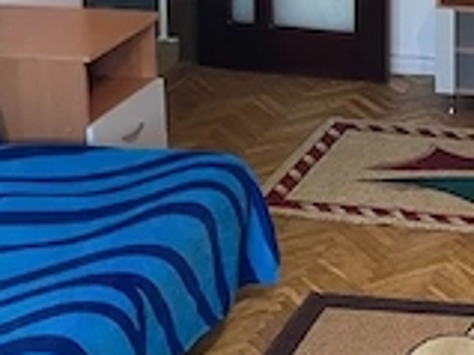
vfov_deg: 14.4
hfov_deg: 18.7
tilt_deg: -7.8
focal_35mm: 98
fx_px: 1341
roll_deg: -0.6
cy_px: -122
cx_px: 608
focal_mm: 4.2
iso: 80
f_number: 1.6
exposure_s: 1/50
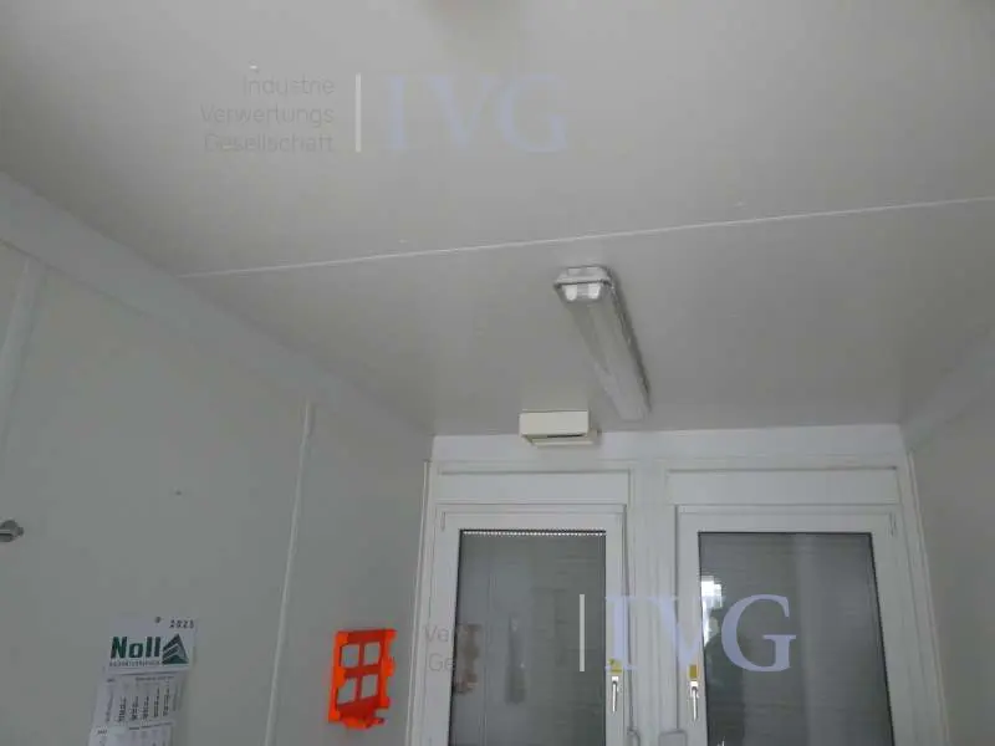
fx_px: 690
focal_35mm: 24
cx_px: 498
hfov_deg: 71.6
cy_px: 373
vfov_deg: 56.8
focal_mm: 4.3
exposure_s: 1/60
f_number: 3.3
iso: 400
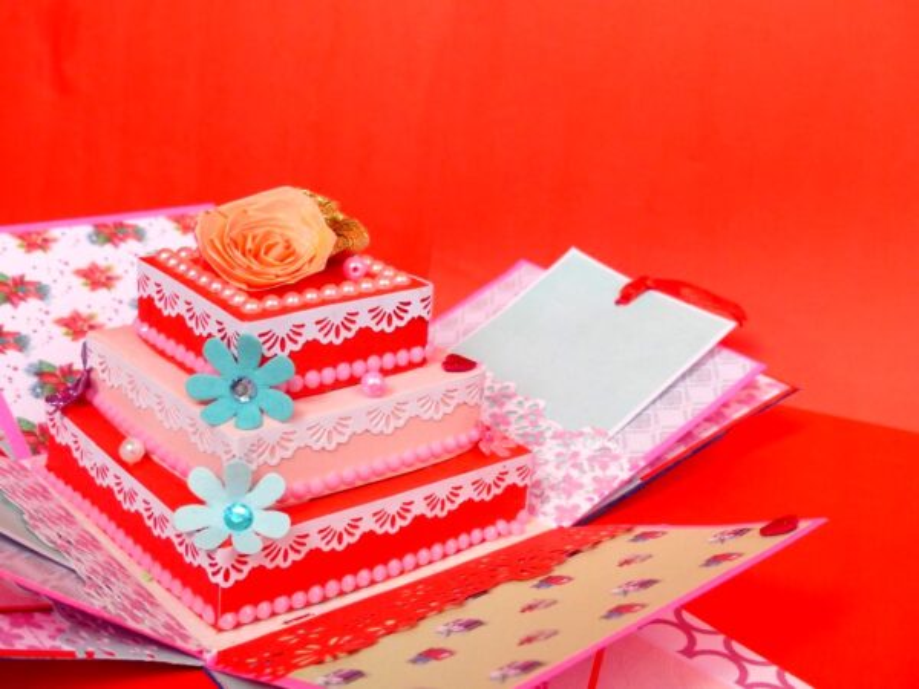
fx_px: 1248
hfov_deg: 40.4
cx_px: 460
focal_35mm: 47
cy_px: 344
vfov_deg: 30.9
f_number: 2.8
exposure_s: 1/60
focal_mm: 8.4
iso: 160
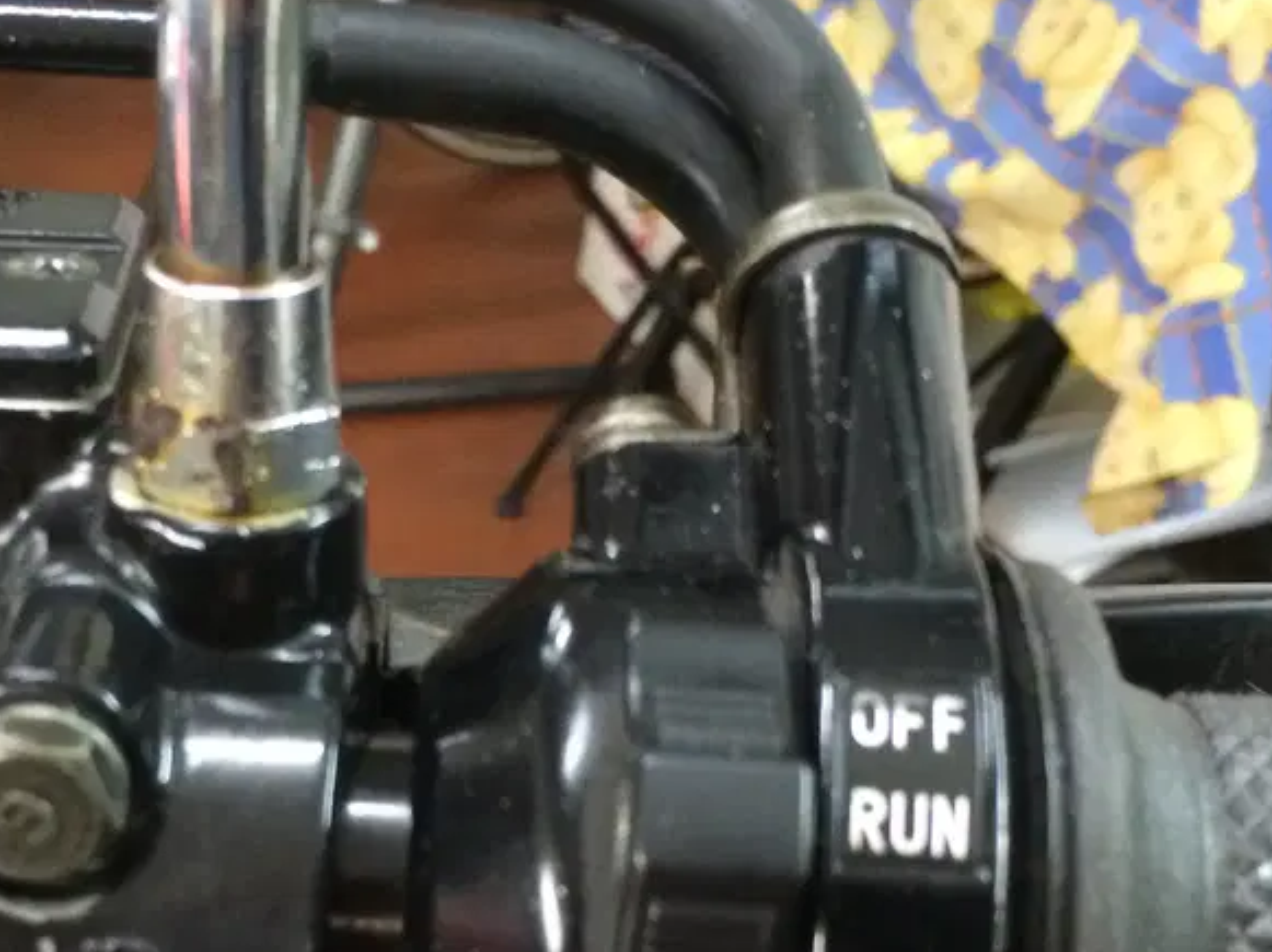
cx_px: 359
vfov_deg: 23.1
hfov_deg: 30.8
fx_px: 2277
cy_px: 836
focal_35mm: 62
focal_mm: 4.12
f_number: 2.2
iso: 320
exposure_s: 1/17
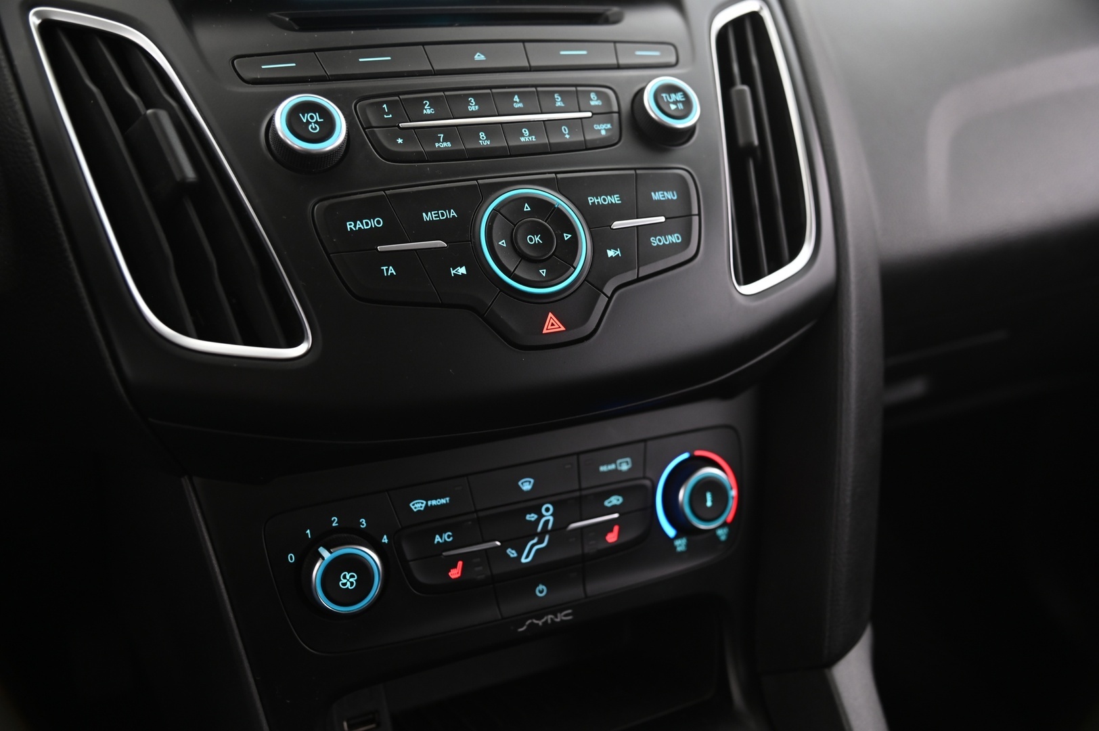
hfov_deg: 50.7
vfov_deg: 35.0
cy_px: 366
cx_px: 550
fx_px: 1159
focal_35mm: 38
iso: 1000
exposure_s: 1/6
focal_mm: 38
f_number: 4
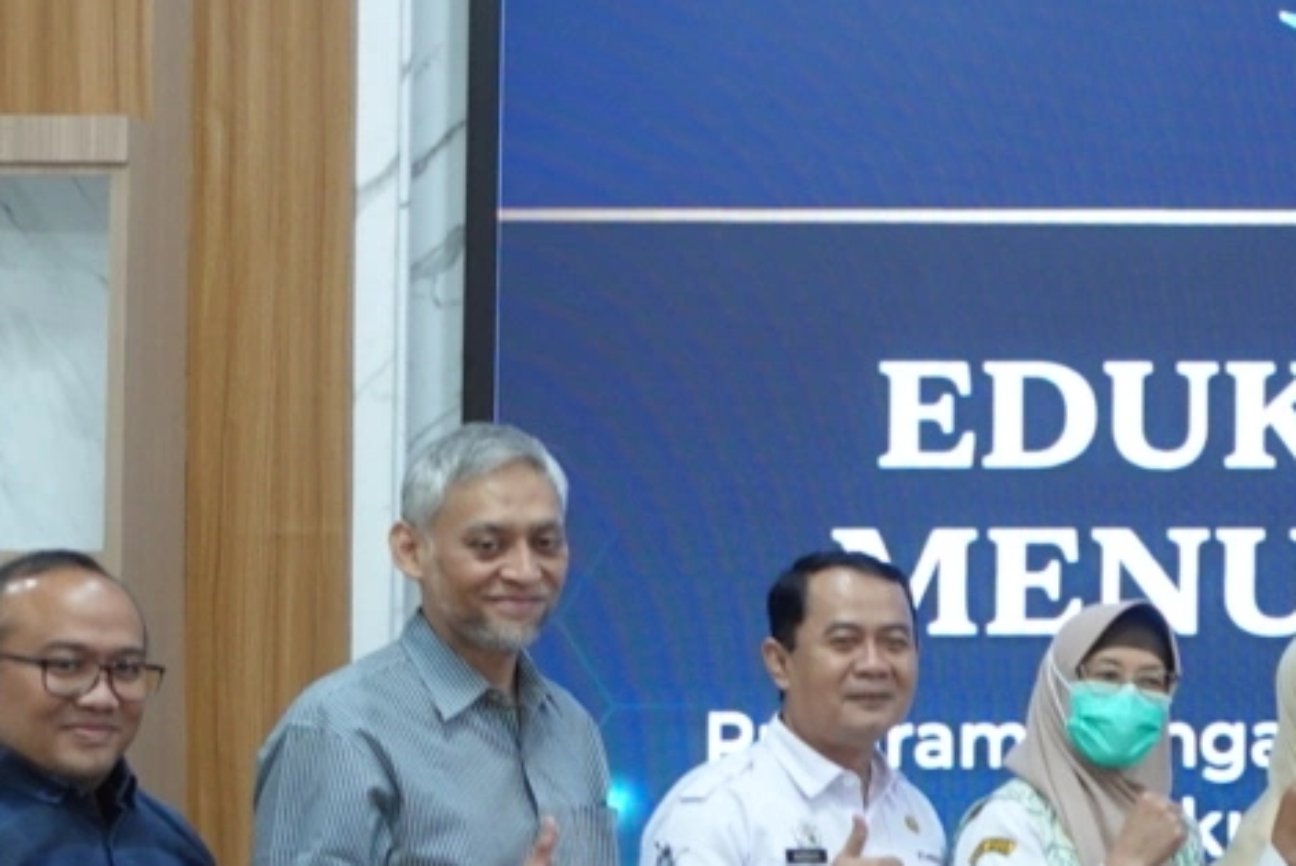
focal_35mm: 110
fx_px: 3962
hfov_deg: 17.1
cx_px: 1834
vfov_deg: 12.4
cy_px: 604
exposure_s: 1/40
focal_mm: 12.52
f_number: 2.8
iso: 320
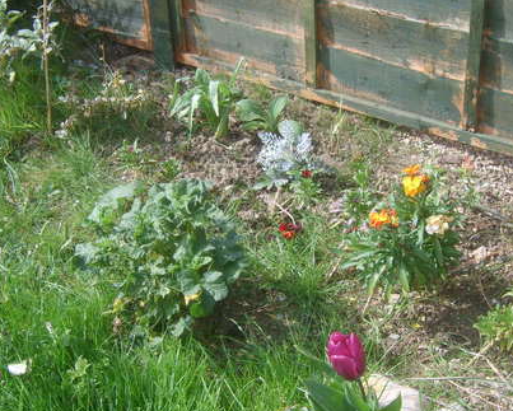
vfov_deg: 30.9
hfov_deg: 38.0
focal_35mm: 49
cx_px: 251
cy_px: 209
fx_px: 744
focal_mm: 11.93
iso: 50
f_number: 4.9
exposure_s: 1/125
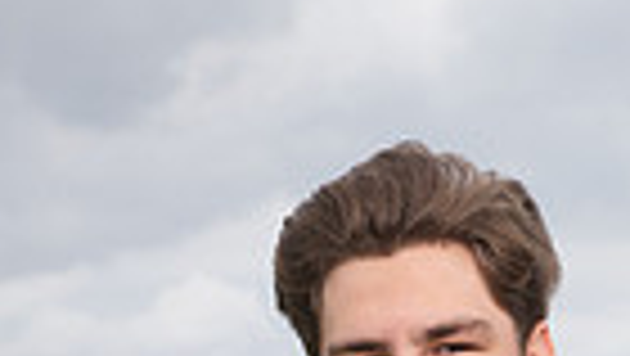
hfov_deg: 13.2
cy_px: 924
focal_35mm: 162
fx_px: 2708
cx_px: 490
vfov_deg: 7.0
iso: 80
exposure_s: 1/320
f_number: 6.3
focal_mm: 48
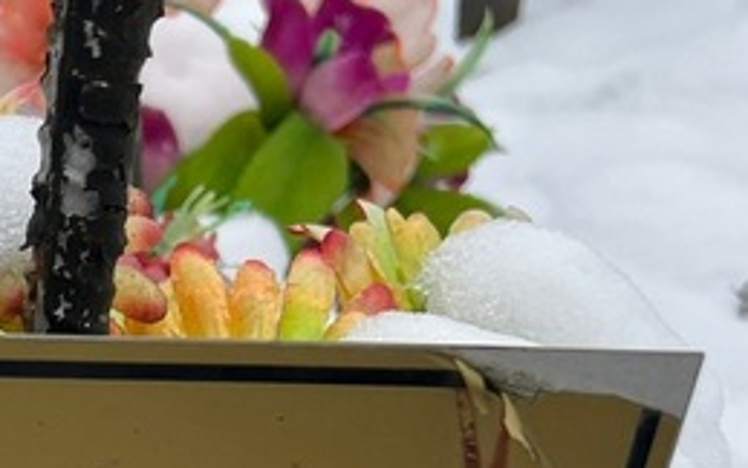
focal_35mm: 85
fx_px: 1733
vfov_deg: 14.1
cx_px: -193
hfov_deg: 22.1
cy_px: 768
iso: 40
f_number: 1.5
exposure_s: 1/206
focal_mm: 5.7
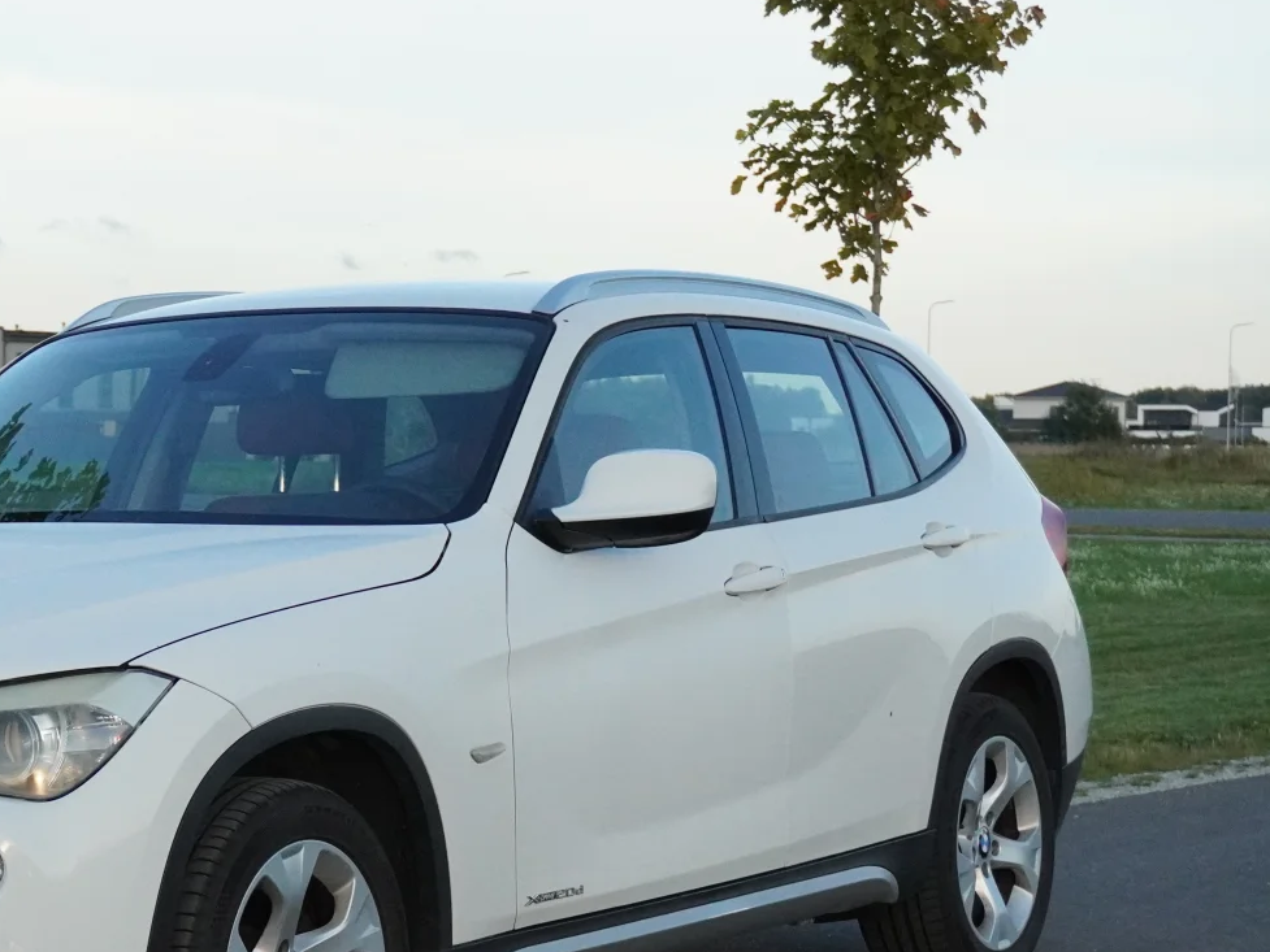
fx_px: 3743
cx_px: 173
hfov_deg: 19.0
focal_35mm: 102
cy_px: 679
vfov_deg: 14.5
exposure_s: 1/4000
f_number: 5.6
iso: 4000
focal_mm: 36
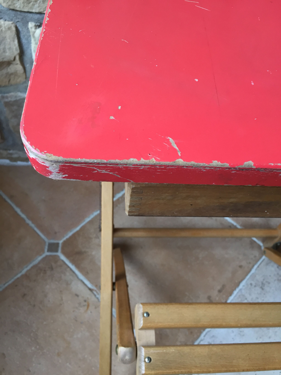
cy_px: 188
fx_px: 314
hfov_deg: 48.2
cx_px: 140
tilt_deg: -54.4
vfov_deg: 61.7
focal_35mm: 29
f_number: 2.2
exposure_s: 1/33
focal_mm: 4.15
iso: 100
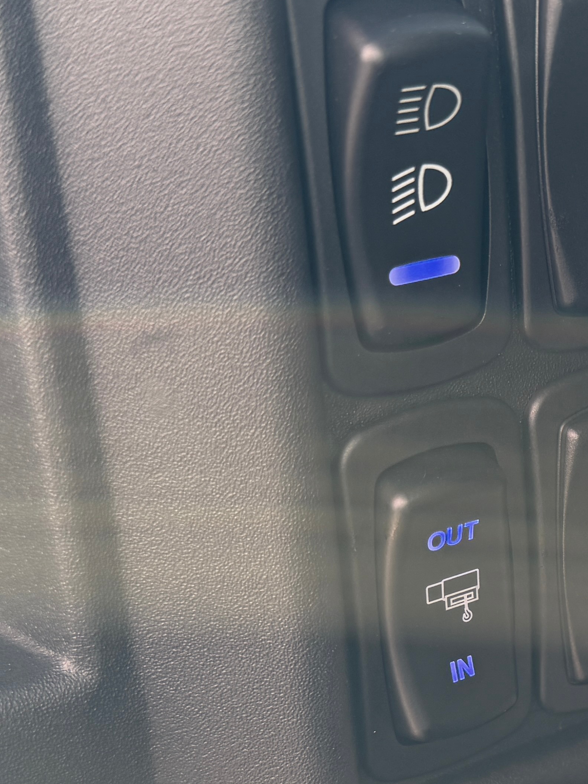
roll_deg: +4.2
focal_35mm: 65
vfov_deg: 29.4
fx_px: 1472
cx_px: 609
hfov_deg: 21.7
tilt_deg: -20.0
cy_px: 568
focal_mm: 6.76
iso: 64
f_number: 1.78
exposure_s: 1/198
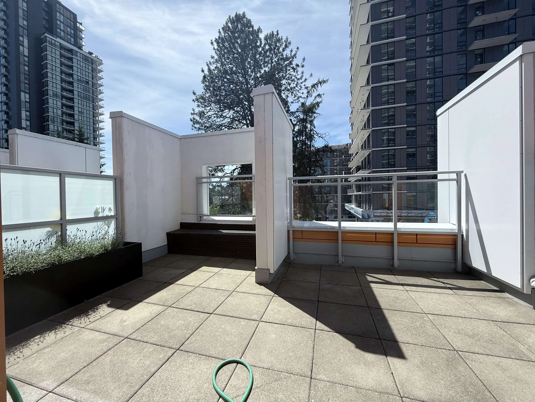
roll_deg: +0.6
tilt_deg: -0.2
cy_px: 201
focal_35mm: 14
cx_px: 268
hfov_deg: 102.1
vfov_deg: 85.7
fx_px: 216
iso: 50
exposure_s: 1/1368
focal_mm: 2.22
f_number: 2.2
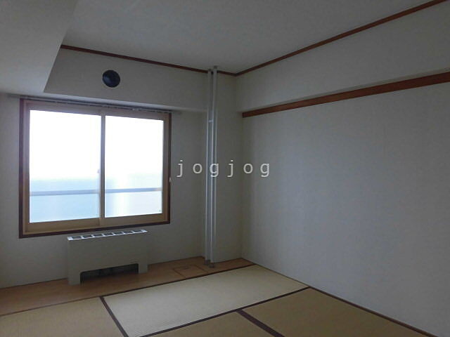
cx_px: 225
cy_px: 168
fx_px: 312
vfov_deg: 56.8
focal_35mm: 24
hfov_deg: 71.6
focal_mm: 4.3
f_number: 3.1
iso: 250
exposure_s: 1/40
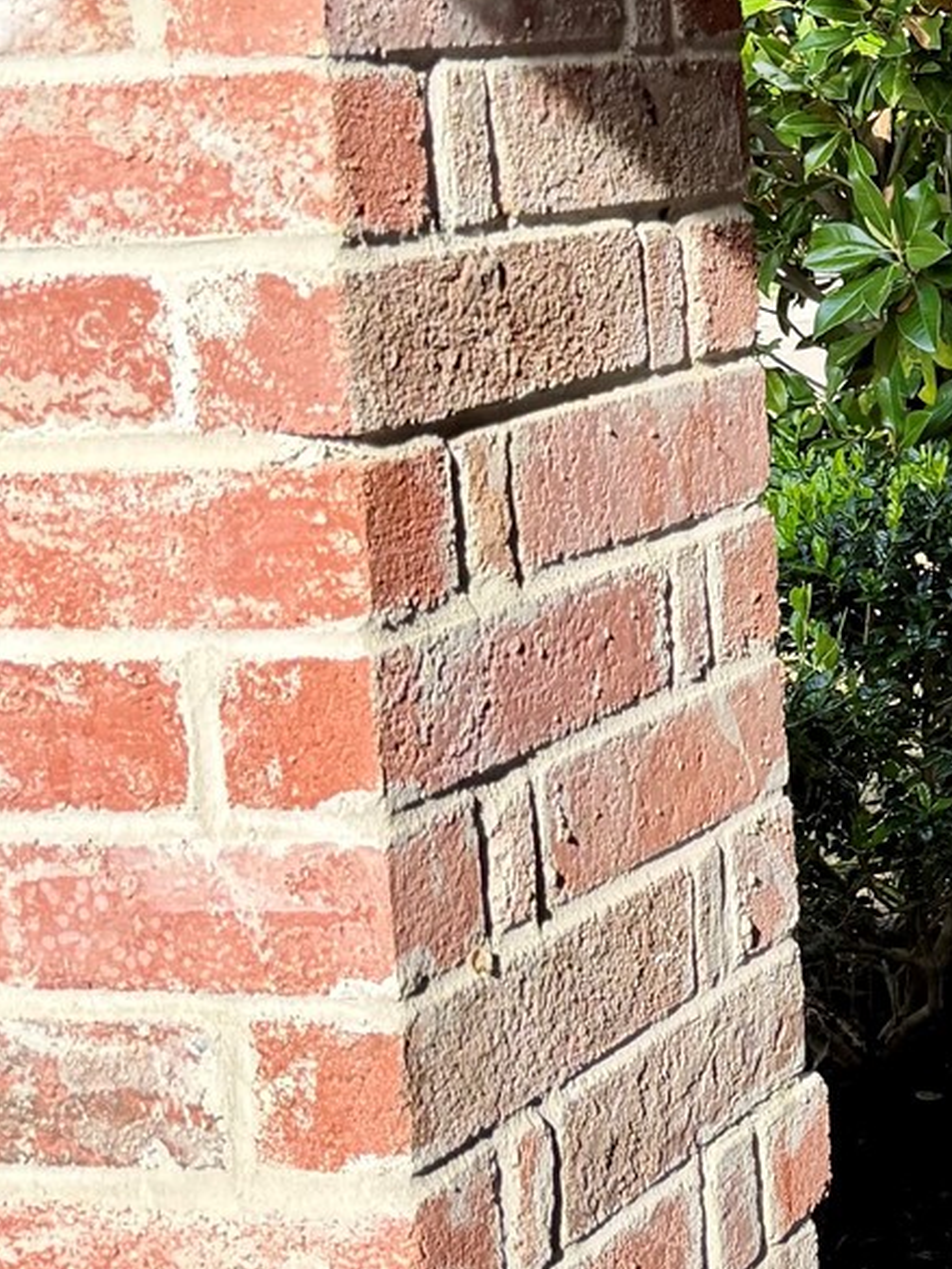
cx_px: 1605
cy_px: 375
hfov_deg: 15.6
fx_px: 3079
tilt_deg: -7.5
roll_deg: +2.1
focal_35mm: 84
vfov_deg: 23.1
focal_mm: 6.76
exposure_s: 1/920
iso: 100
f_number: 1.78
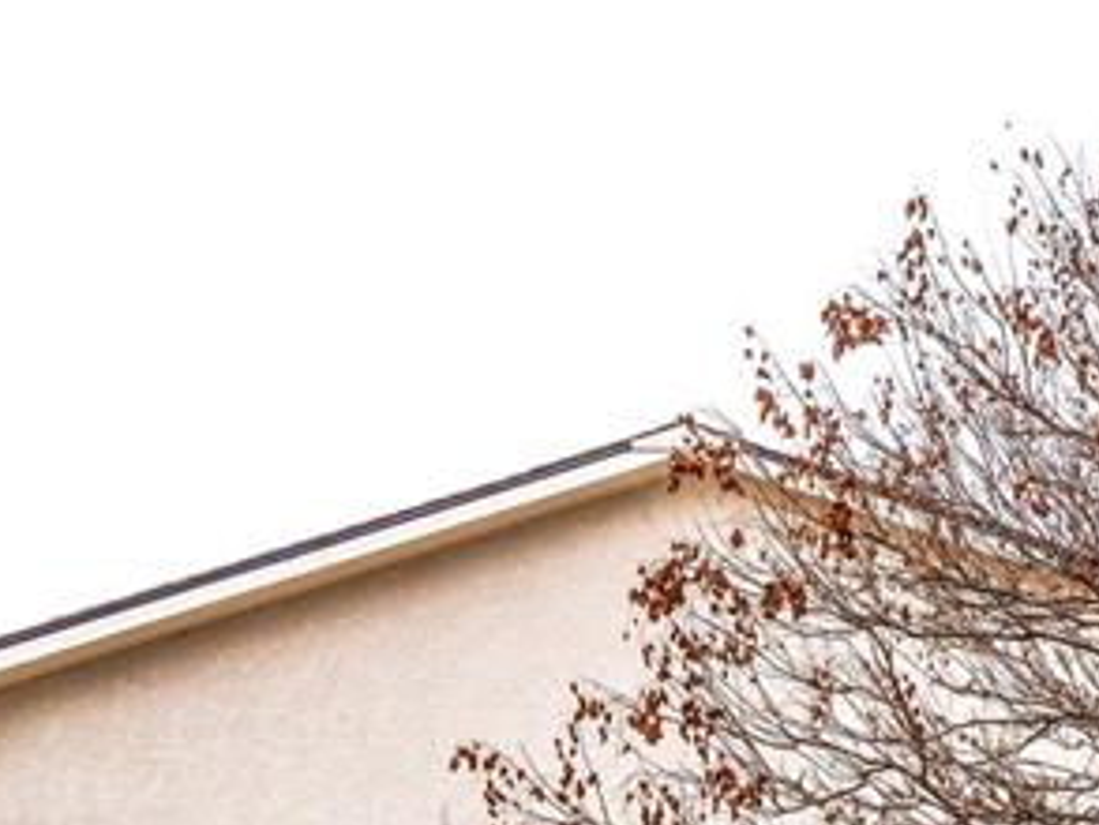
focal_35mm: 47
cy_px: 878
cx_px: 1538
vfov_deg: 28.4
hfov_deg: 29.5
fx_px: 1493
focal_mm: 14
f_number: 7.1
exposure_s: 1/640
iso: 320
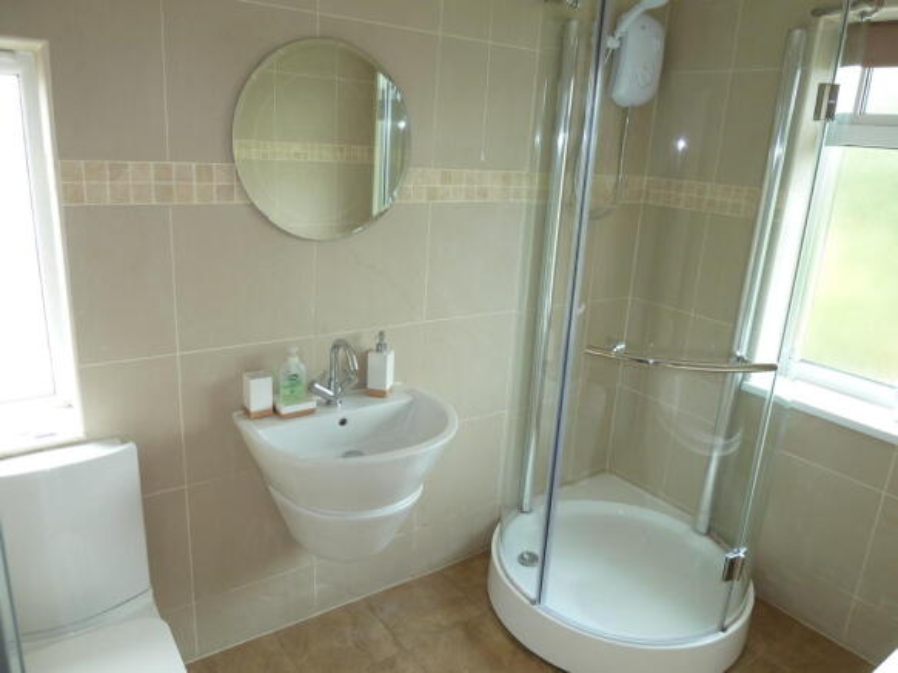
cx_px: 449
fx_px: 648
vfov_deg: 54.9
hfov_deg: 69.4
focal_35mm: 25
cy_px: 336
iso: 100
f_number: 3.3
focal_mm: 4.1
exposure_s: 1/30
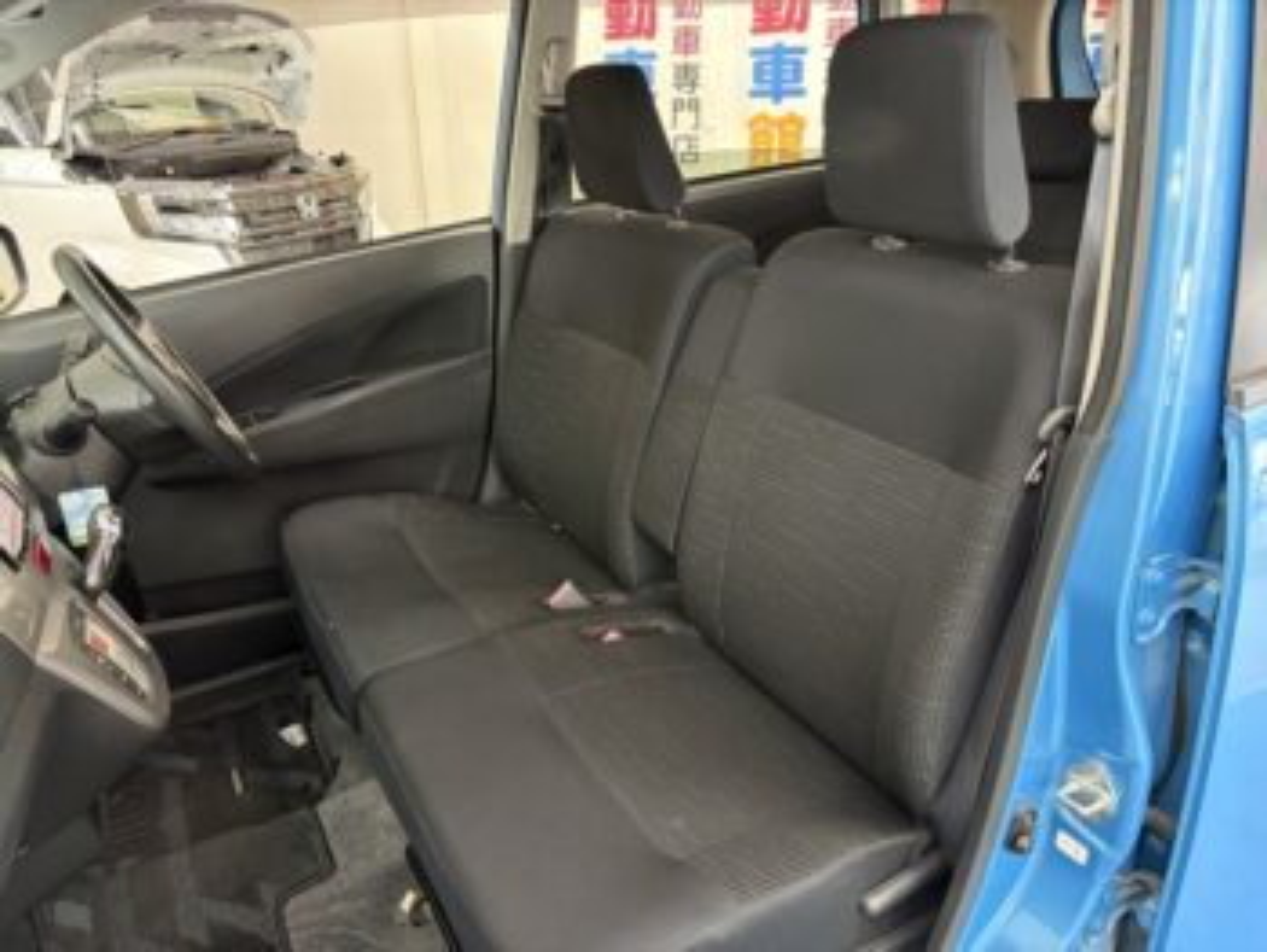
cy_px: 476
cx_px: 634
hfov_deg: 67.3
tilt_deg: -21.1
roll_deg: +3.0
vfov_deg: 53.1
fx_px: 952
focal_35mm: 26
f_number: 1.6
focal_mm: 5.96
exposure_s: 1/25
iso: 500
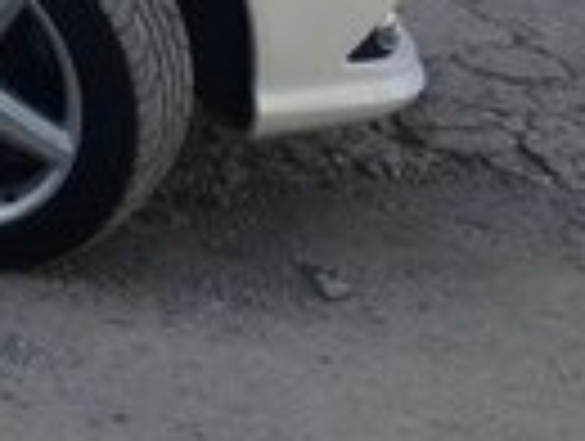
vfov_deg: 9.5
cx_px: -868
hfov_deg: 11.0
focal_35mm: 147
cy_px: -421
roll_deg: +1.4
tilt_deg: -4.3
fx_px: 2489
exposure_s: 1/383
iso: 32
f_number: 2.2
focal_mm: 4.15
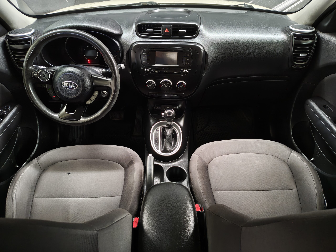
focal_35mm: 24
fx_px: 233
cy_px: 126
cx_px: 168
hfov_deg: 71.6
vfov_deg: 56.8
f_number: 1.8
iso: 11409
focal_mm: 5.56
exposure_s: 1/20
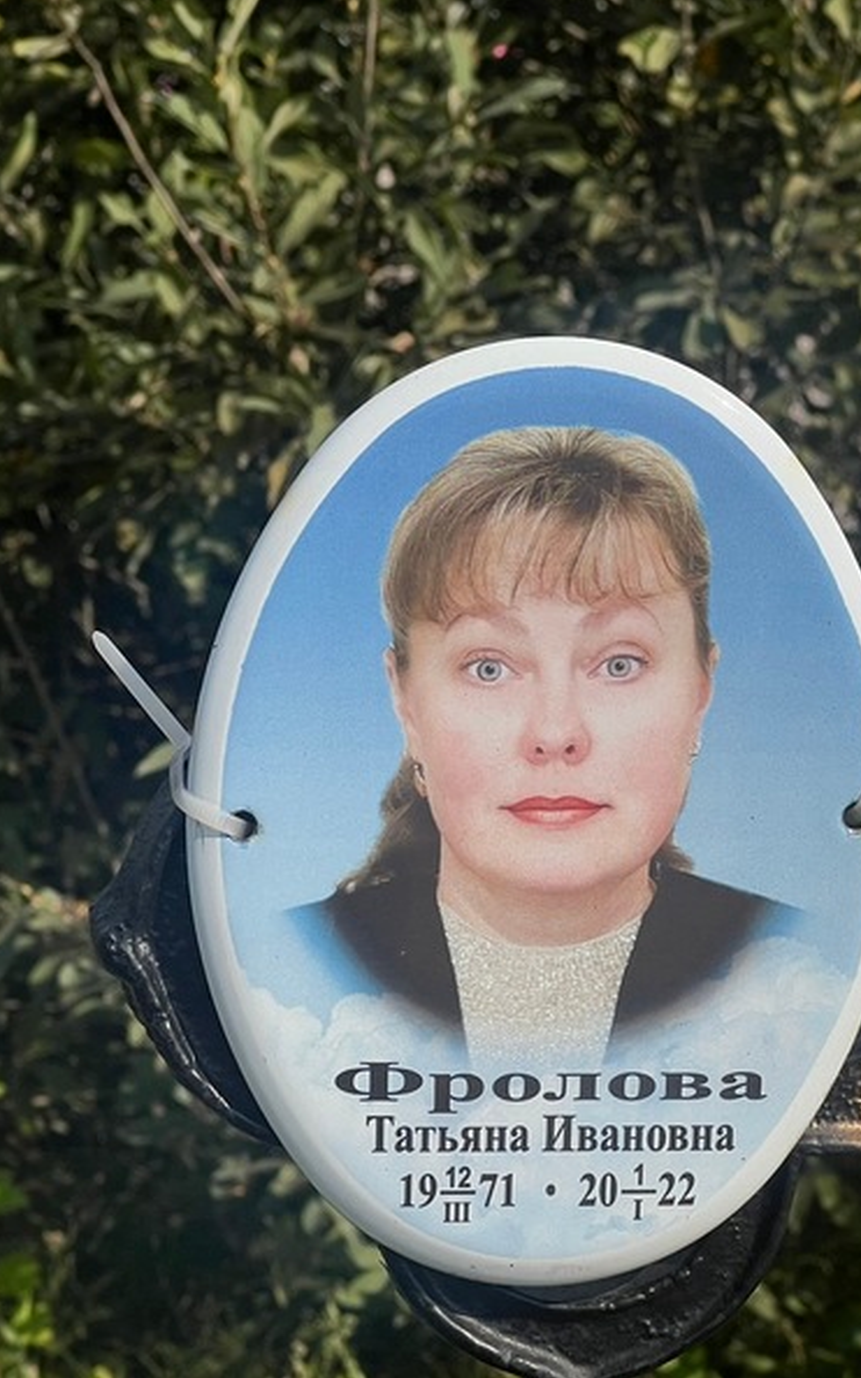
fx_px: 4132
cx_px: 469
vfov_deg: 18.9
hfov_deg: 11.9
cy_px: 687
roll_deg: -2.5
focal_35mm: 110
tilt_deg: -9.8
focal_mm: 9
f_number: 2.8
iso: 32
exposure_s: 1/1468
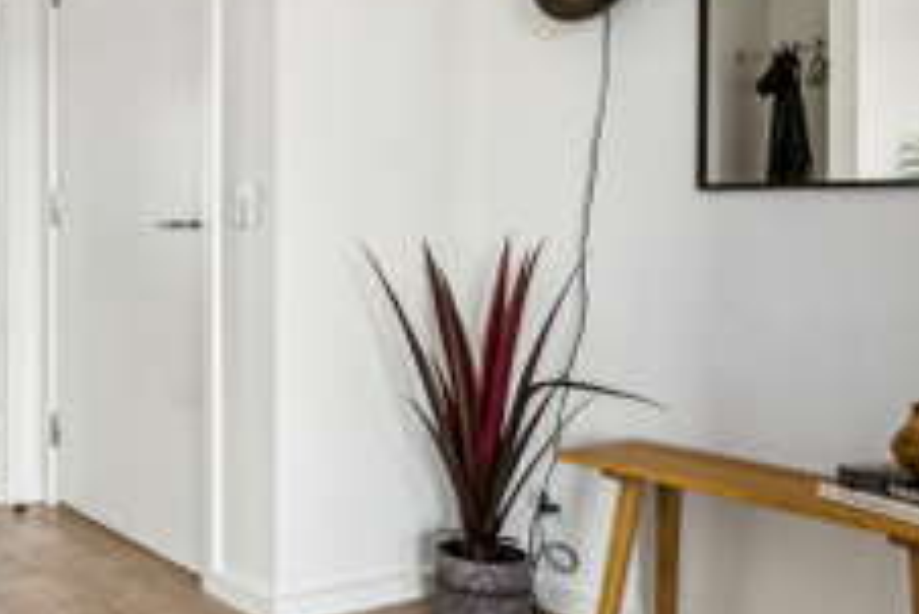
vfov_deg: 34.2
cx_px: 114
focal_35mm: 39
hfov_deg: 45.5
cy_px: 252
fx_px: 996
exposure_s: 1/13
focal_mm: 14
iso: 200
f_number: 8
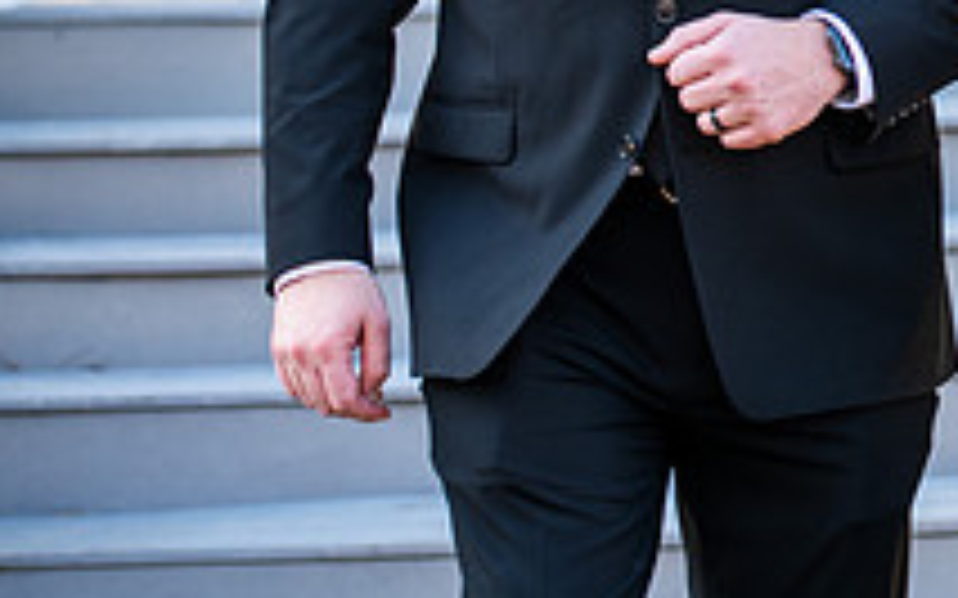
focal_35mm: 194
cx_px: 1142
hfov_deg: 10.6
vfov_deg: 6.7
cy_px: -245
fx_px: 5064
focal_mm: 70
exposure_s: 1/250
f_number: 3.5
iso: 200
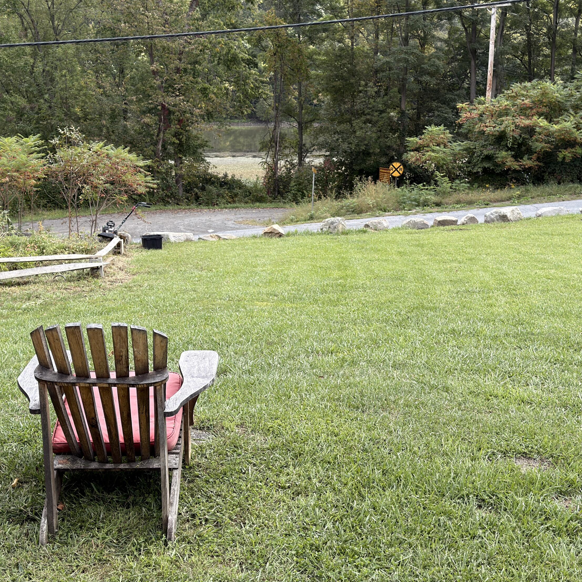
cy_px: 291
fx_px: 932
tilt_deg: -13.0
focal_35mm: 49
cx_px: 285
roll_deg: -0.5
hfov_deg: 34.7
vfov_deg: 34.7
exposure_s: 1/1193
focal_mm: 6.76
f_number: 1.78
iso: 80
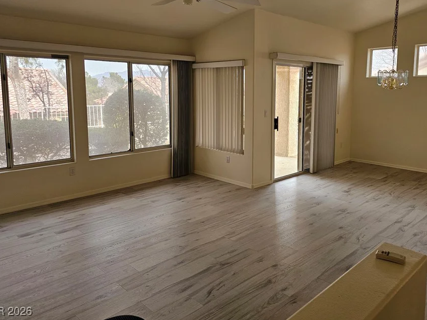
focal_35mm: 28
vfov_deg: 49.4
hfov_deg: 63.2
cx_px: 241
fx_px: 345
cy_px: 128
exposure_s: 1/120
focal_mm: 6.3
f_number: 1.7
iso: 100
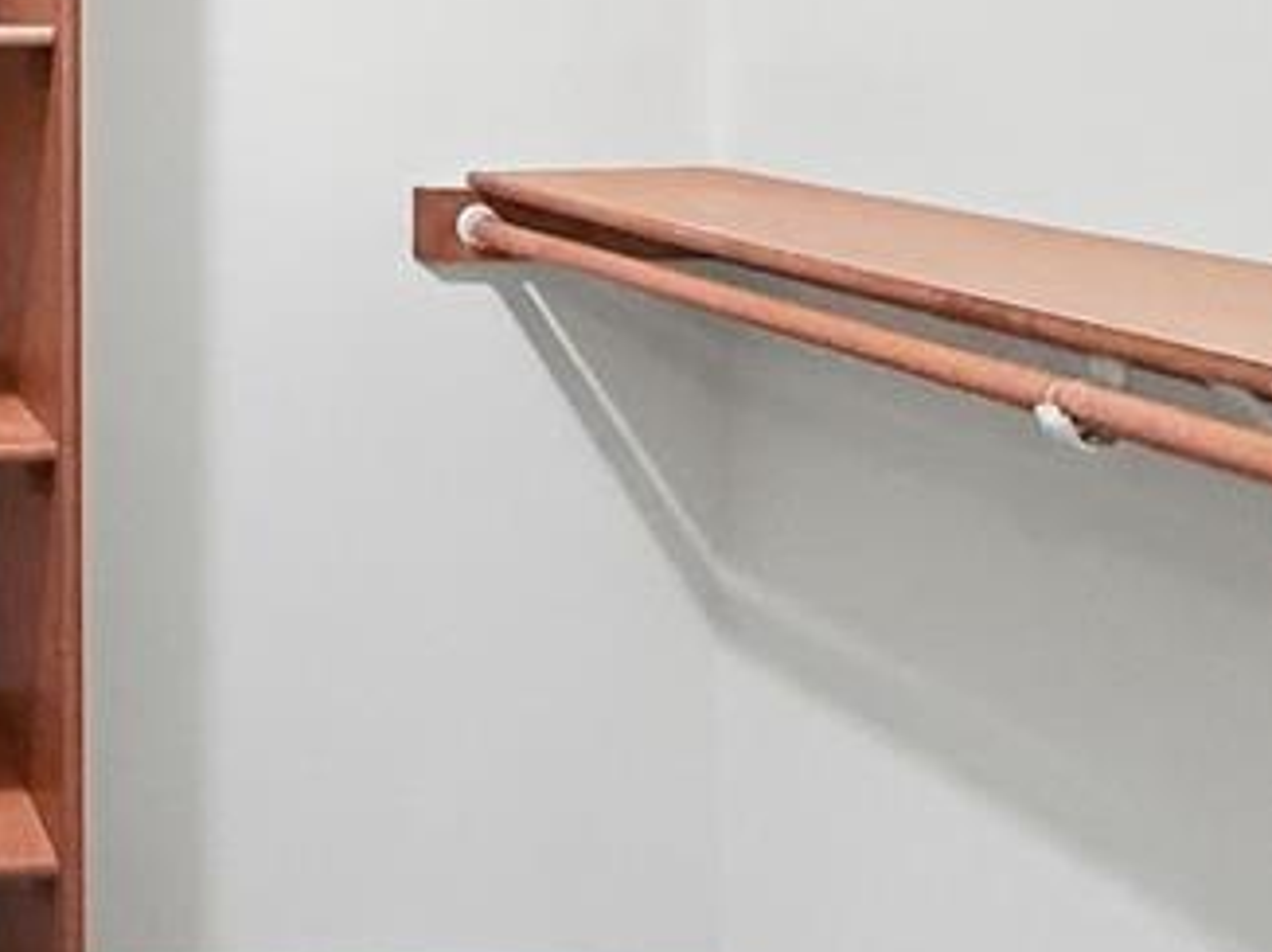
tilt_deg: +0.1
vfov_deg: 30.5
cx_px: -293
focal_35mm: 44
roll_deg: +0.6
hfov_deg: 33.8
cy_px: -2
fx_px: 1616
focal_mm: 2.2
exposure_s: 1/60
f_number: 2.2
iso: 500
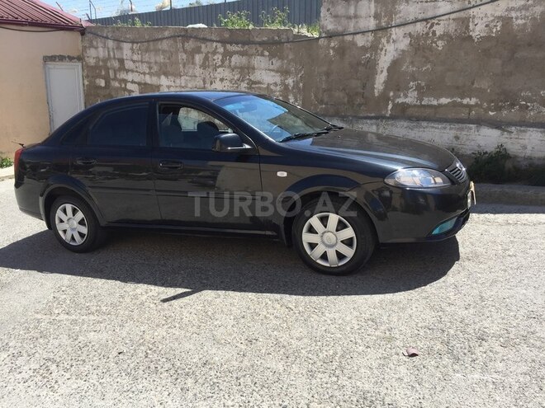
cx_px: 272
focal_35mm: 29
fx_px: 457
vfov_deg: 48.2
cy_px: 204
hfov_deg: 61.7
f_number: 2.2
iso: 32
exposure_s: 1/1276
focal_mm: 4.15
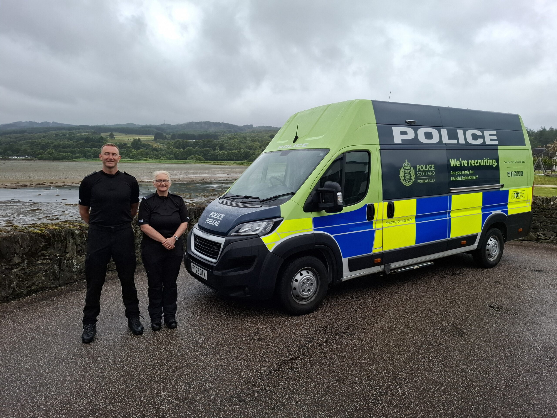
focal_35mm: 23
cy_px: 209
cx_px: 278
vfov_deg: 58.9
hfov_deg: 73.9
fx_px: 370
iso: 50
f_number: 1.8
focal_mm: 5.54
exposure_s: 1/1387
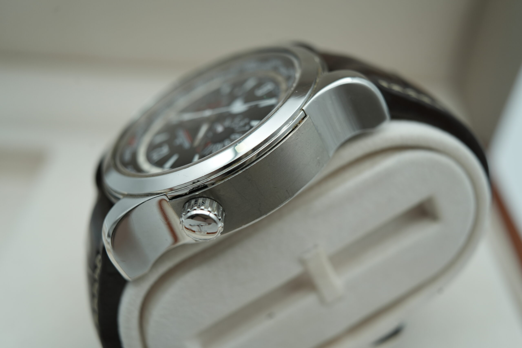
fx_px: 507
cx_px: 261
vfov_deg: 37.9
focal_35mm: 35
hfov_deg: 54.4
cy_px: 174
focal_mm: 35
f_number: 5
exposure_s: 1/250
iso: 400
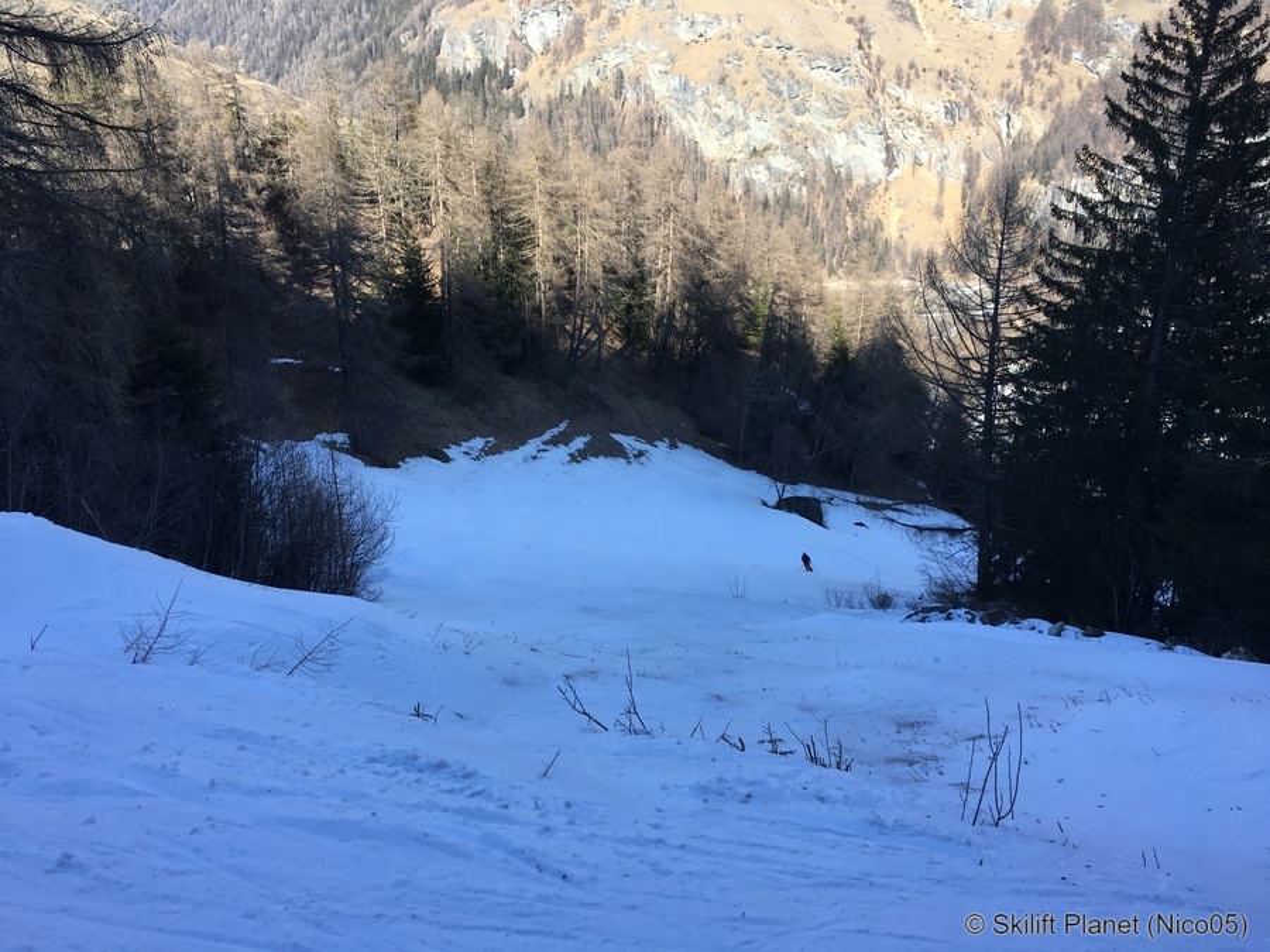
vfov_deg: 48.2
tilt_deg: -19.8
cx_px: 635
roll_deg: +0.7
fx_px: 1064
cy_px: 476
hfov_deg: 61.7
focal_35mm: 29
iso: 25
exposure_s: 1/499
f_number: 2.2
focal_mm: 4.15
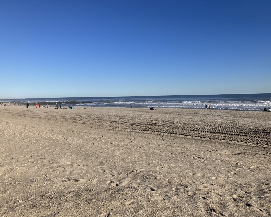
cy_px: 108
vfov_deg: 48.5
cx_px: 139
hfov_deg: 58.8
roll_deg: +1.2
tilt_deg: -1.8
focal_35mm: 30
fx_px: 241
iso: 32
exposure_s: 1/3472
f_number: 1.8
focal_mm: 3.99
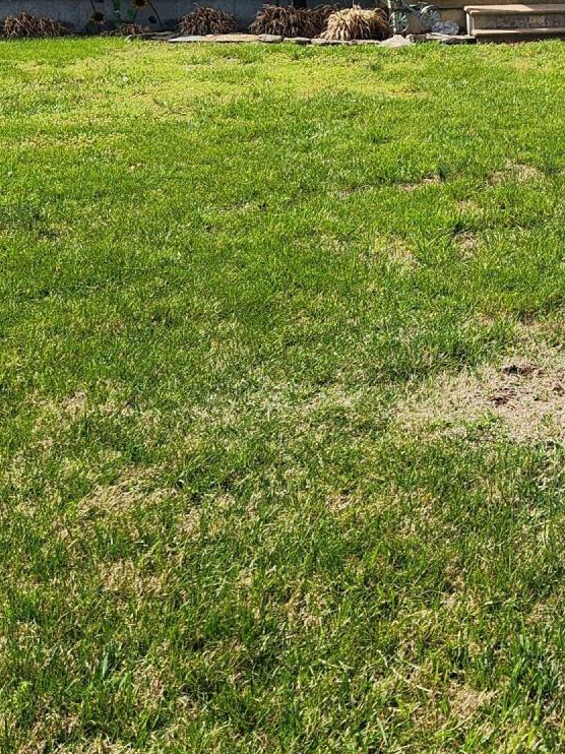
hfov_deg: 22.5
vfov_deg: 30.5
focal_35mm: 62
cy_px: 159
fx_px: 1350
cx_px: 594
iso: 20
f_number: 1.8
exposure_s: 1/1789
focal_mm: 5.4
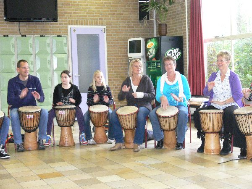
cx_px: 126
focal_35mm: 61
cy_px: 94
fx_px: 444
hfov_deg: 31.7
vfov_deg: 24.0
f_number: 3.2
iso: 400
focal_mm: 12.9
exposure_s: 1/30
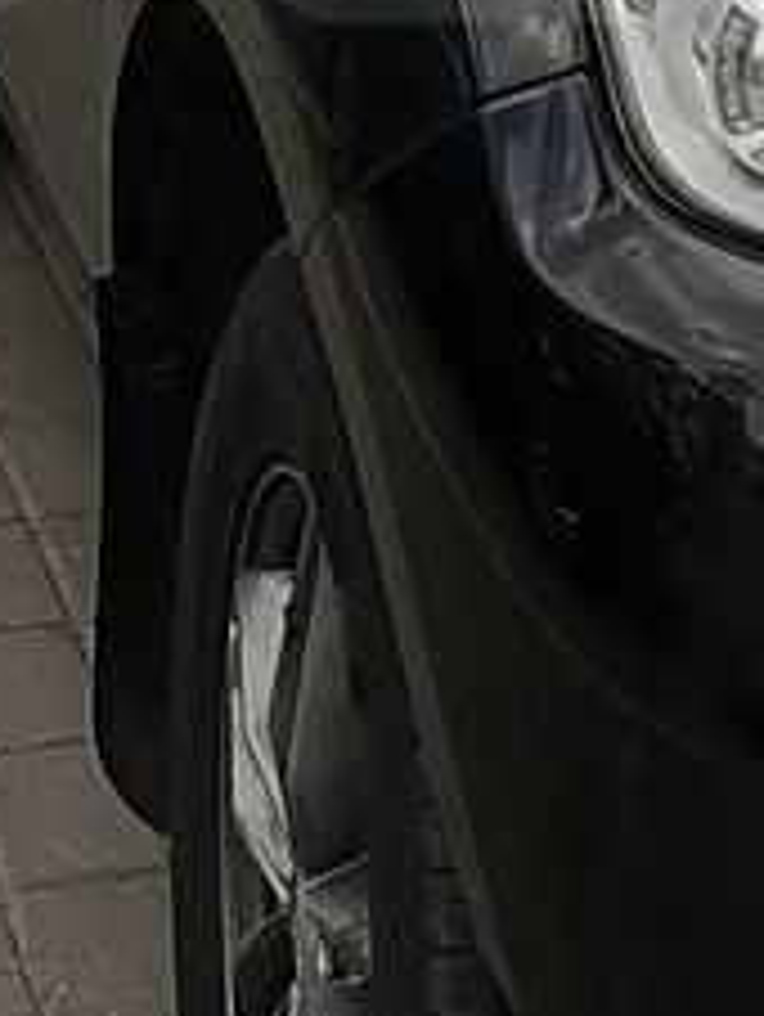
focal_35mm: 191
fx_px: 5610
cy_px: -463
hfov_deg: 7.4
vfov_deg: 10.0
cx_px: 1627
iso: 50
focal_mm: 5.3
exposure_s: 1/1176
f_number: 1.8
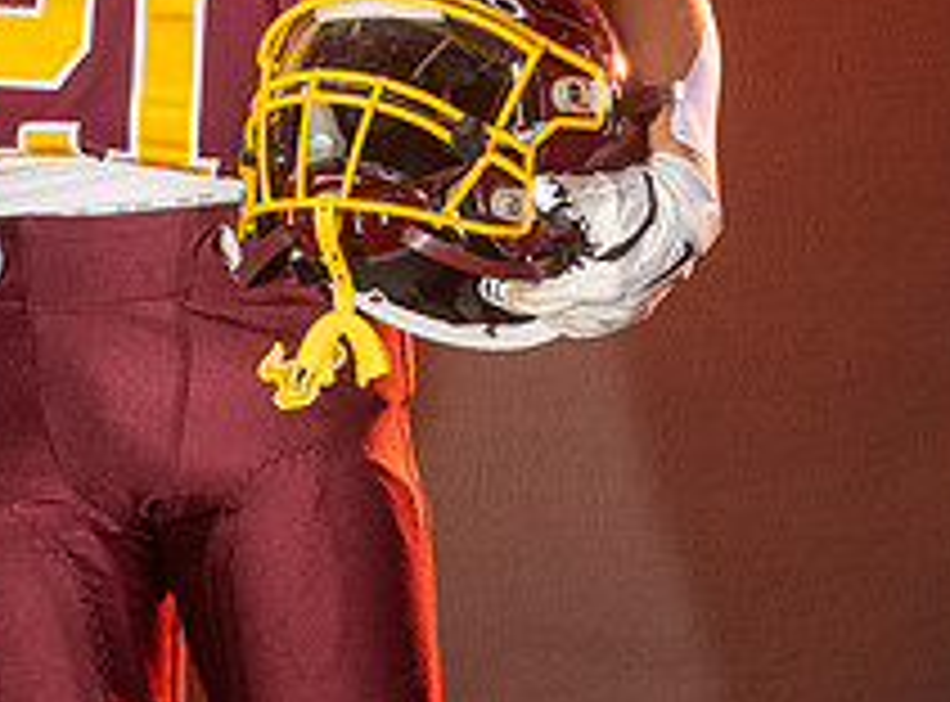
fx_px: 10785
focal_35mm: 395
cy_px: -367
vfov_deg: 3.7
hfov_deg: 5.0
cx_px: -227
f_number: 8
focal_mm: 86
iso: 80
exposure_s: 1/200
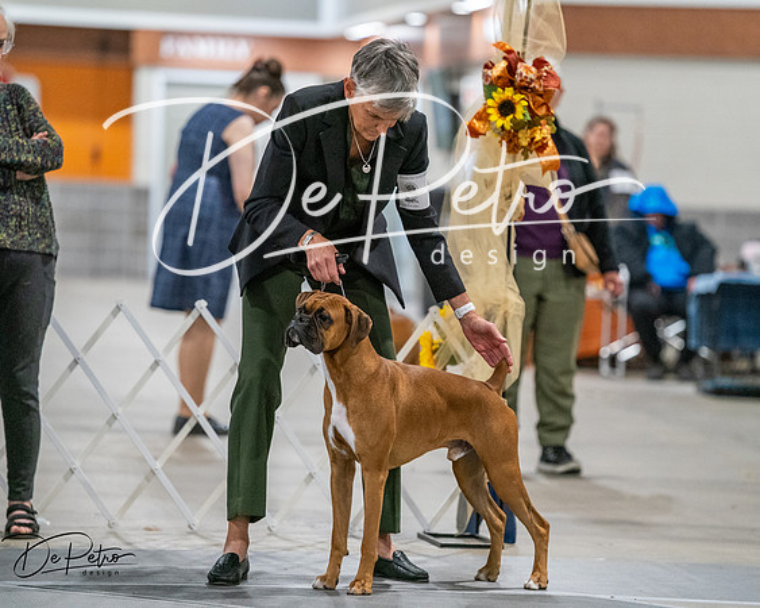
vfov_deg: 6.9
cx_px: 380
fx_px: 5065
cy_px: 304
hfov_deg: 8.6
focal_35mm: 225
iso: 6400
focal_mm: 200
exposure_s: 1/250
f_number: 3.5
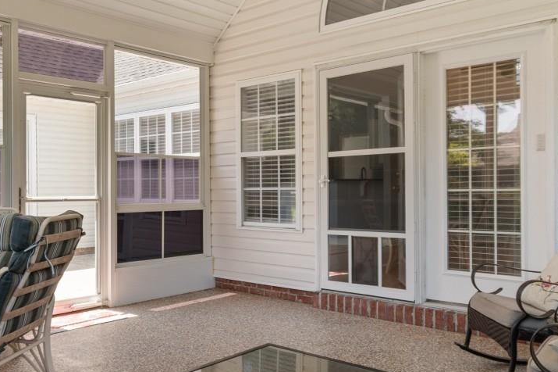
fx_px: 527
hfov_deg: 54.9
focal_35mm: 34
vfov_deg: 38.8
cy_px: 191
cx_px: 197
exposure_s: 1/60
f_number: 4.5
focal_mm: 10
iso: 100
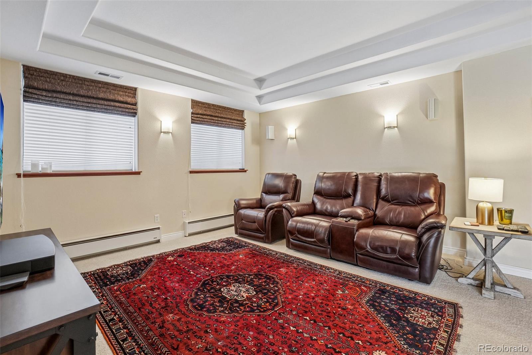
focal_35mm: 15
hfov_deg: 100.4
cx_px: 266
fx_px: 222
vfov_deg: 77.3
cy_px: 178
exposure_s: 1/5
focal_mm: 10
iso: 400
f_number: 8
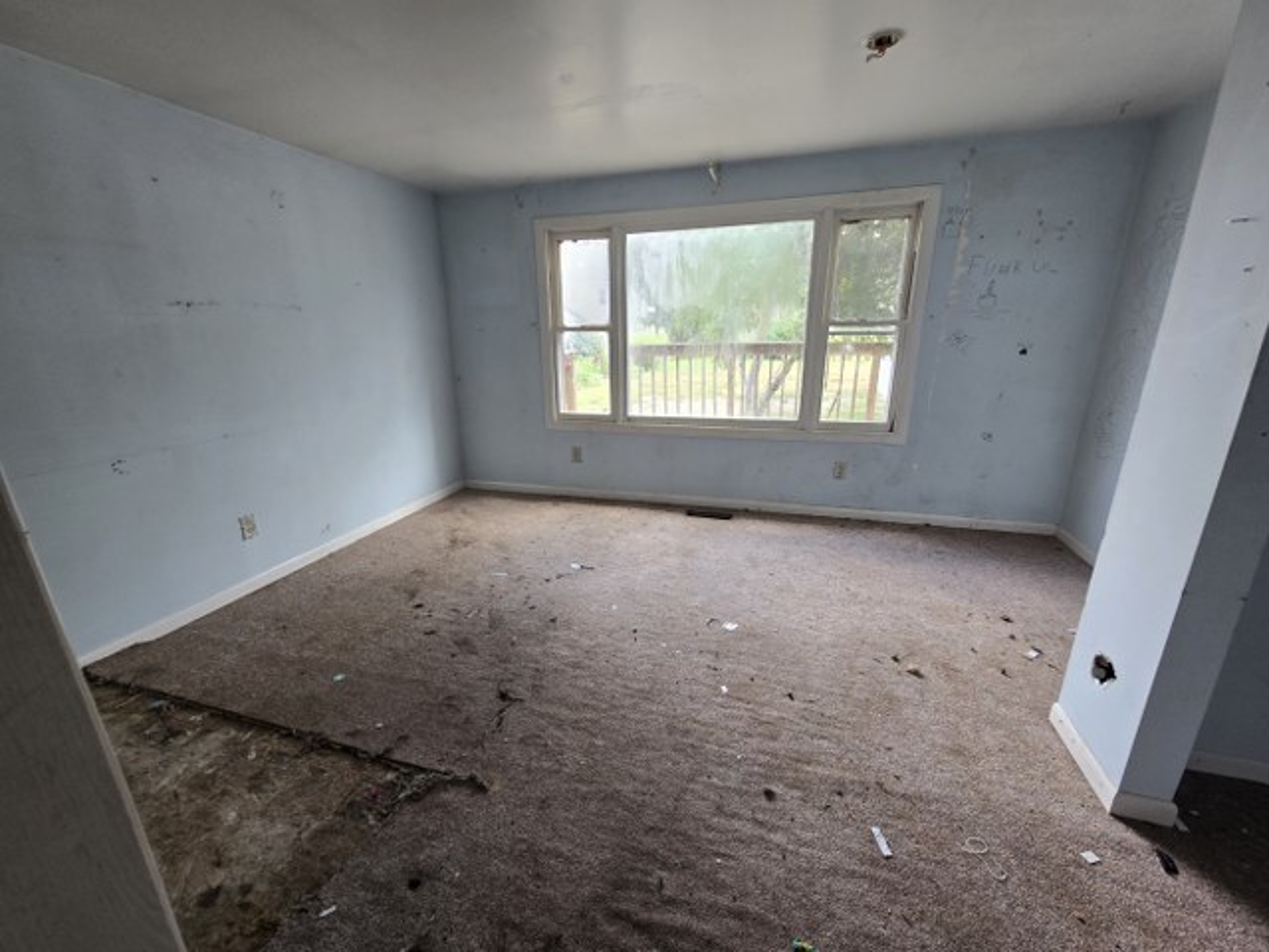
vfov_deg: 89.9
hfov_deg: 106.2
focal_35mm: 13
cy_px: 476
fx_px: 477
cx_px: 634
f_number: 2.2
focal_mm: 2.2
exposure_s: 1/60
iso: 64
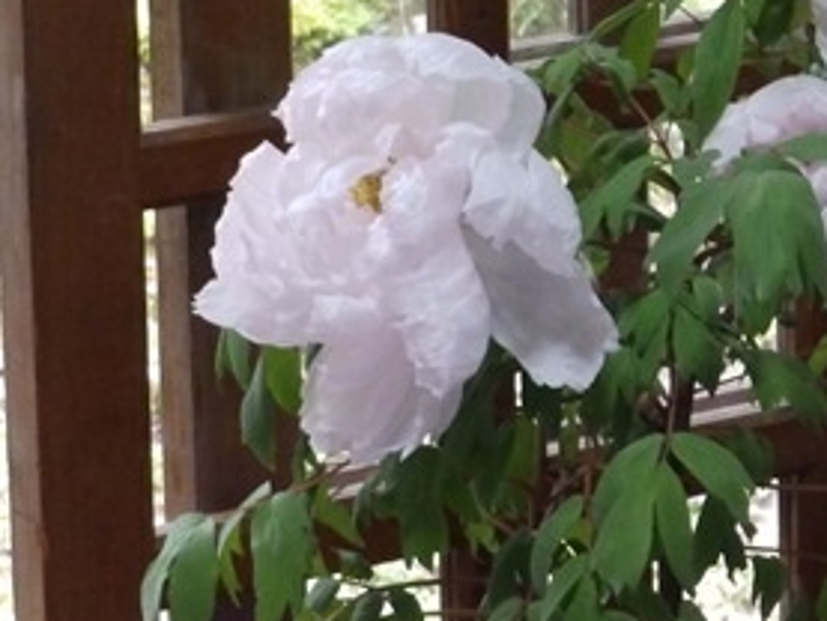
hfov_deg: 7.4
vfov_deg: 5.6
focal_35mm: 266
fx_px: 6358
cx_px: 952
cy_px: 93
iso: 800
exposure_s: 1/25
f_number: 4.8
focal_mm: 20.6
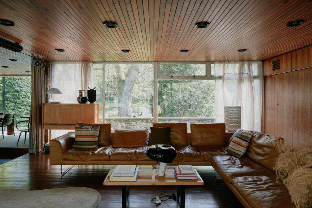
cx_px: 156
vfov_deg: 53.1
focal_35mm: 24
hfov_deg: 73.7
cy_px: 104
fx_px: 208
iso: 1600
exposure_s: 1/250
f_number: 6.4
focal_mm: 16
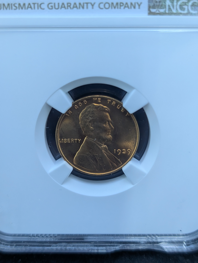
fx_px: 373
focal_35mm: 49
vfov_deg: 38.9
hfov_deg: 29.7
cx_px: 99
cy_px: 132
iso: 255
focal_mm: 6.9
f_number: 1.68
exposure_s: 1/60
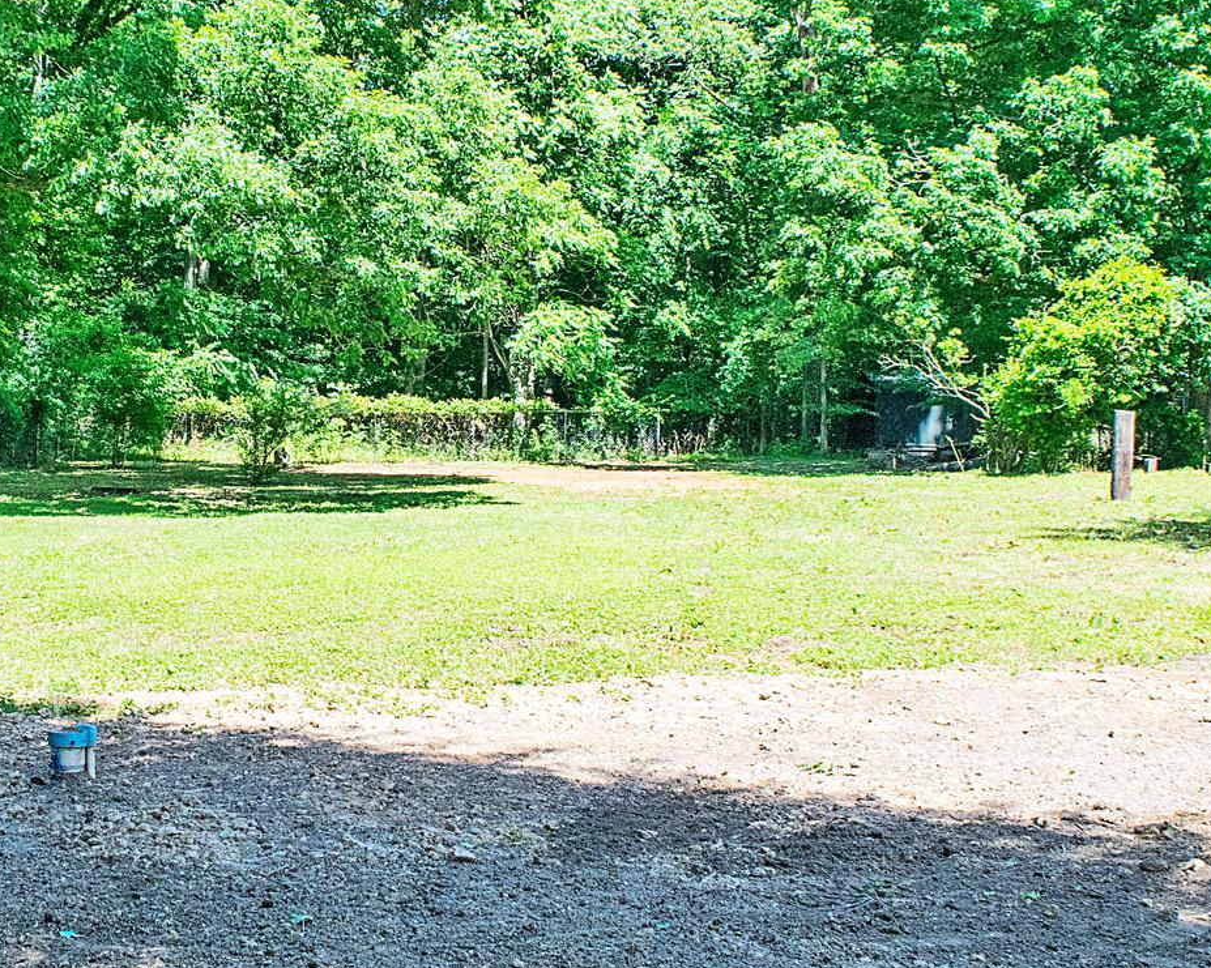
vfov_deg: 27.1
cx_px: 331
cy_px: 423
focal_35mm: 56
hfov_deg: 33.0
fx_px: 2006
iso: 400
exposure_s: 1/250
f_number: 10
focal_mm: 18
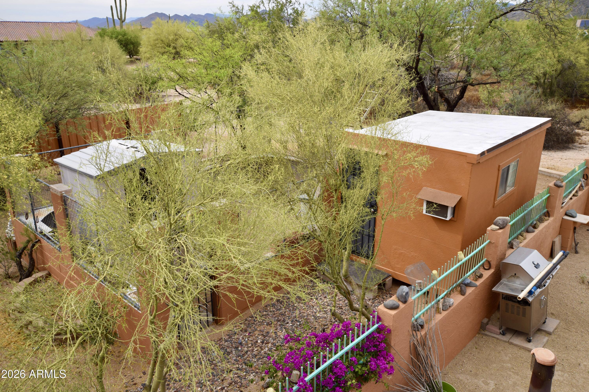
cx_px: 294
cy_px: 196
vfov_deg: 43.6
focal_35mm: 30
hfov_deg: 61.9
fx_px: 491
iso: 100
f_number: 8
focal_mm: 20
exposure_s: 1/200
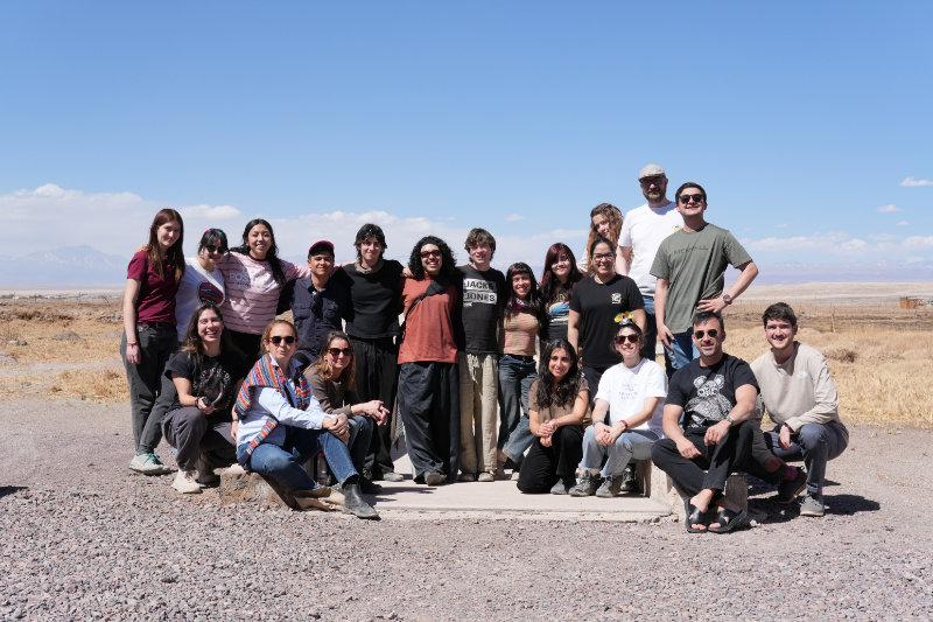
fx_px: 1166
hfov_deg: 43.6
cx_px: 466
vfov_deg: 29.9
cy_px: 311
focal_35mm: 45
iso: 250
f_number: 9
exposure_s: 1/800
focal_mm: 30
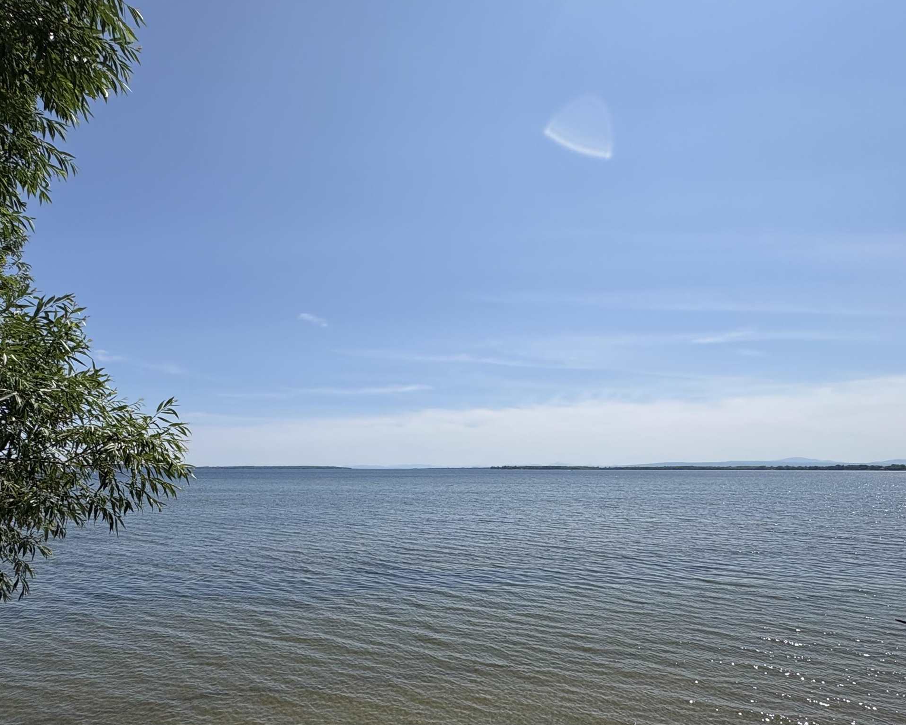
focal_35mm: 22
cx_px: 447
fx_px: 590
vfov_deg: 61.6
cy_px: 485
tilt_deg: -1.8
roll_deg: -0.1
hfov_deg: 75.0
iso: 50
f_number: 2.2
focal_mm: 2.22
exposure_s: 1/4630
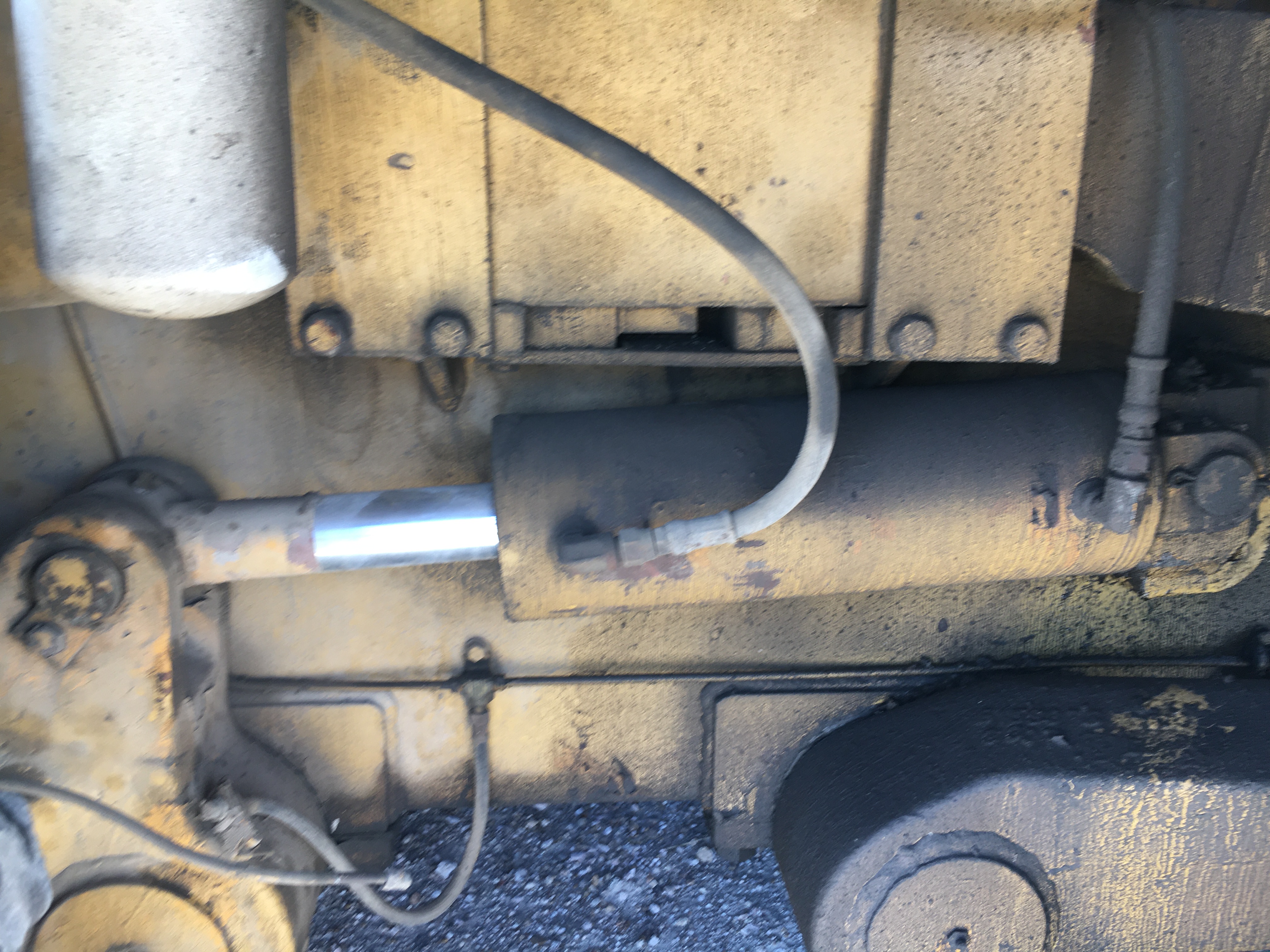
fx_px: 1064
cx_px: 635
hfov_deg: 61.7
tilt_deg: -15.9
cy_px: 476
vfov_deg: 48.2
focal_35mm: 29
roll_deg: -0.2
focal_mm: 4.15
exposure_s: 1/60
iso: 32
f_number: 2.2
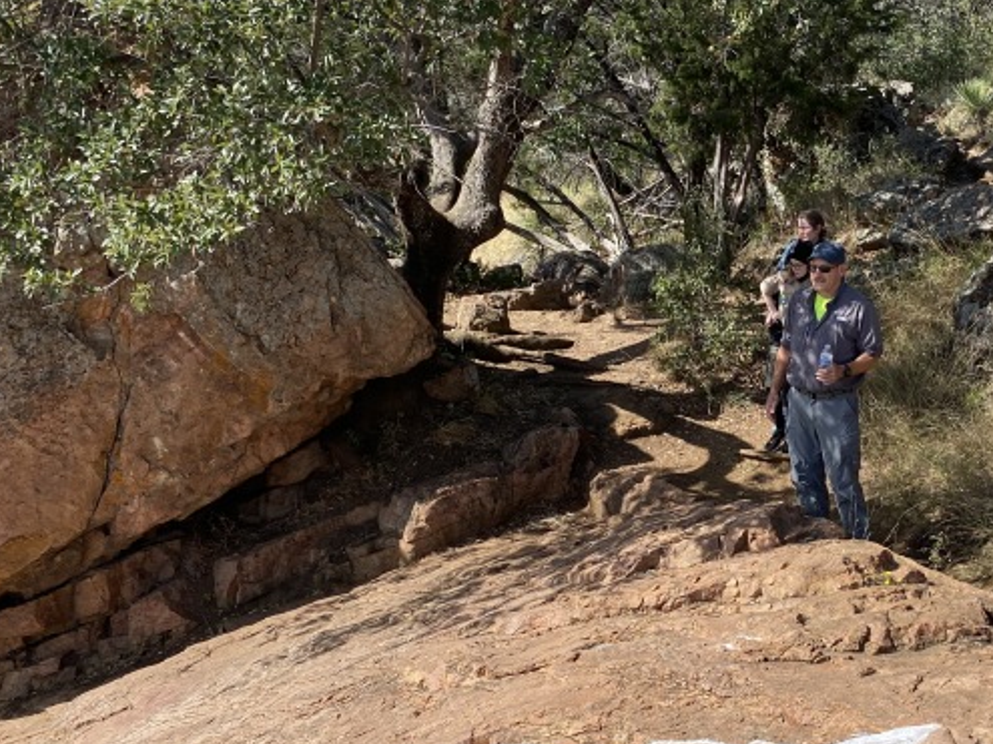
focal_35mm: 42
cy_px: 375
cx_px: 746
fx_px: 1205
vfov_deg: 34.3
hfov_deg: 43.4
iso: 32
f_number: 1.8
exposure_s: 1/1484
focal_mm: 4.25
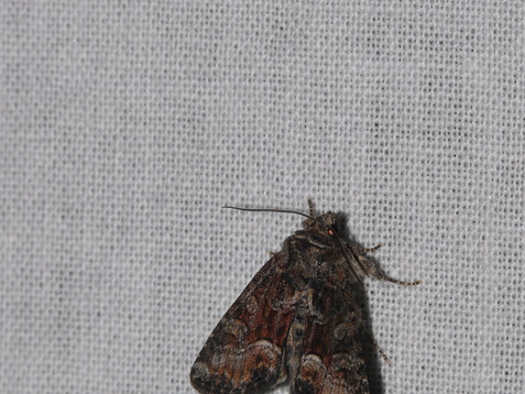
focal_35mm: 326
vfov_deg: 4.6
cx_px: 262
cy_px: 283
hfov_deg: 6.1
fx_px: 4945
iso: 100
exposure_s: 1/640
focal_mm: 51.4
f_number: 11
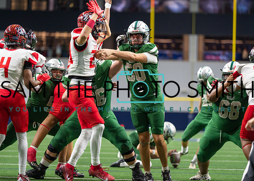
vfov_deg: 8.4
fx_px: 1239
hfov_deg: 11.7
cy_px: 90
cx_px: 127
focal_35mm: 172
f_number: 2.8
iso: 2000
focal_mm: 164
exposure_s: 1/800
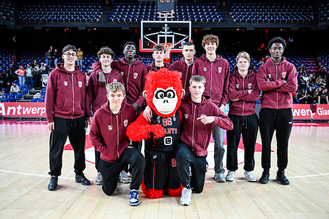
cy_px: 110
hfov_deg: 57.2
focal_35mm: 33
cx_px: 164
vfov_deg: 40.0
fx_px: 302
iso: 1600
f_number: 4
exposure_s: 1/320
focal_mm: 33
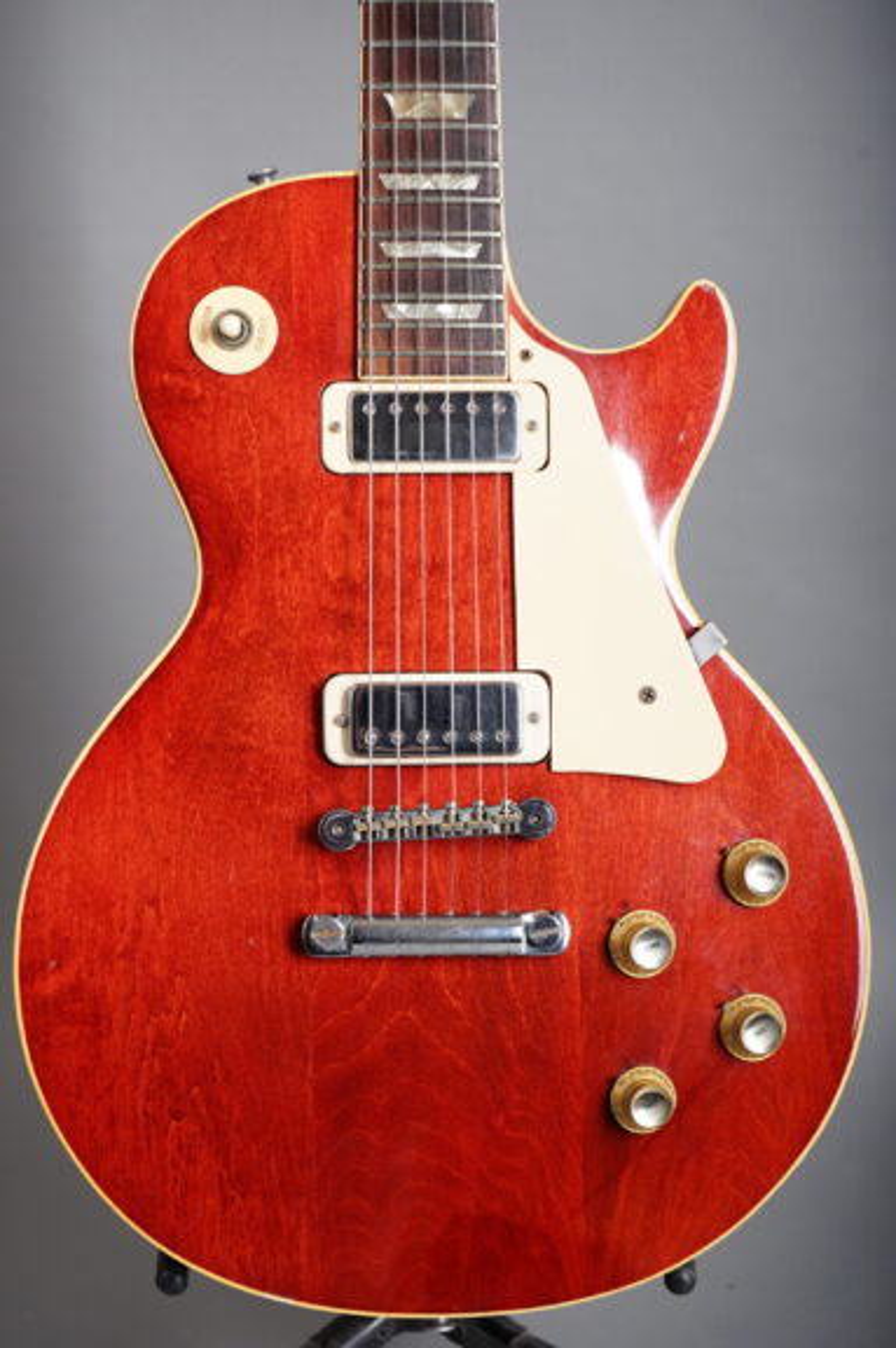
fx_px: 2468
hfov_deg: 20.6
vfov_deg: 30.5
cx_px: 448
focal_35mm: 66
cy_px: 674
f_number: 8
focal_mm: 66
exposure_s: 1/160
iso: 160
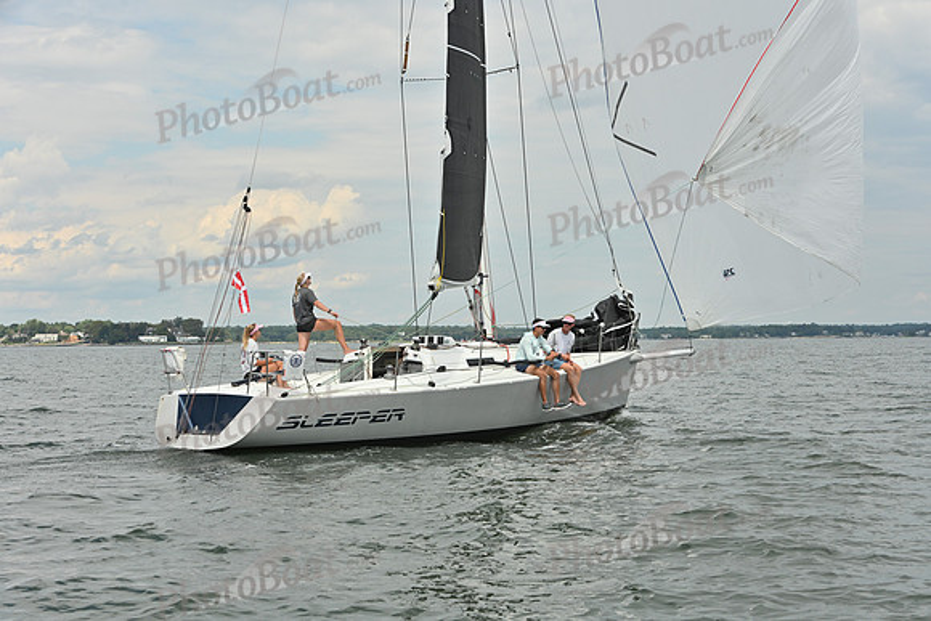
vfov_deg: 19.5
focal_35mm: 70
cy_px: 310
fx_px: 1811
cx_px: 466
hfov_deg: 28.8
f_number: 8
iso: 320
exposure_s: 1/1250
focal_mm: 70
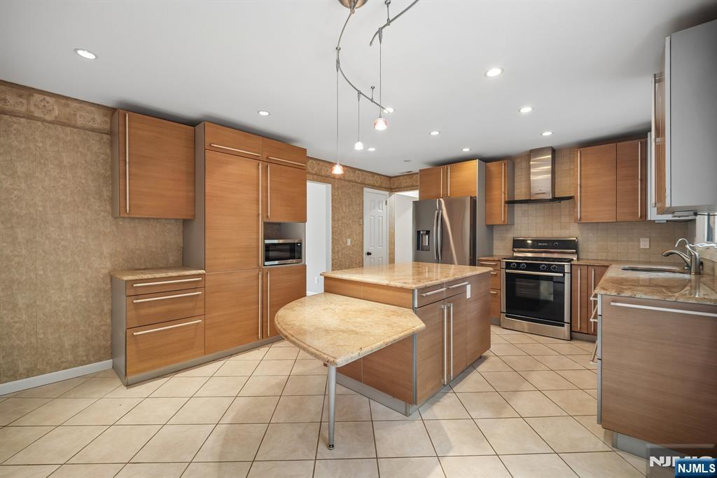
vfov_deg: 53.1
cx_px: 358
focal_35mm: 24
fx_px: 478
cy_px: 239
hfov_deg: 73.8
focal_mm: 24
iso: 640
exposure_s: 1/25
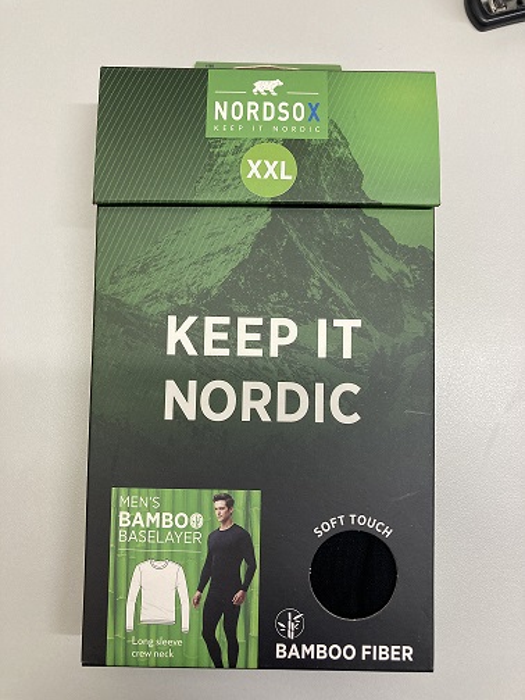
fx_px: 566
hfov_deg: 49.7
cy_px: 350
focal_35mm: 28
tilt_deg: -86.1
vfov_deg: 63.4
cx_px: 262
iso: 64
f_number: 1.8
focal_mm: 3.99
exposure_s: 1/50
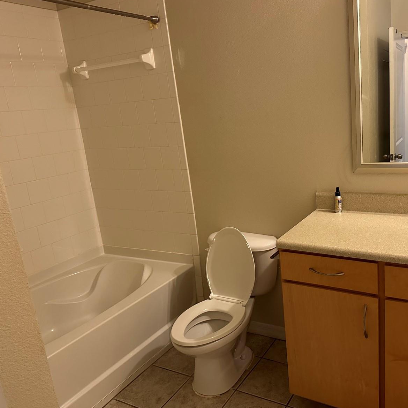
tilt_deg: -13.1
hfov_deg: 54.6
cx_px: 268
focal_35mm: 29
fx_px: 387
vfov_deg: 55.6
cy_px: 200
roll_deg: +5.2
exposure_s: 1/60
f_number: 1.78
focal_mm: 6.86
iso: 500
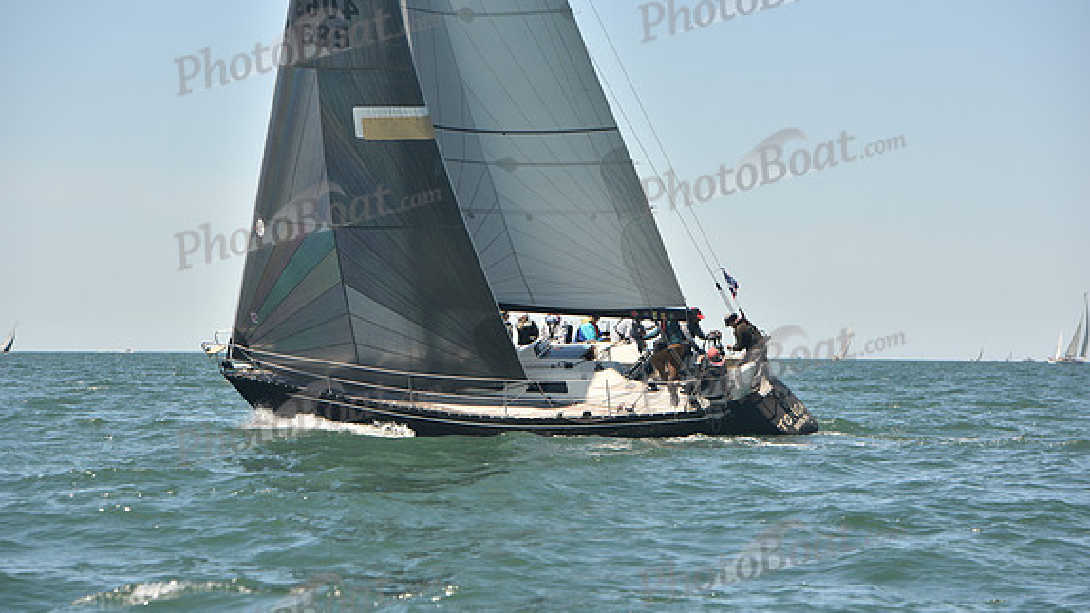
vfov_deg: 9.6
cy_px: 293
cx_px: 541
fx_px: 3671
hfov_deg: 16.9
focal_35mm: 127
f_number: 5
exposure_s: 1/800
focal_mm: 120
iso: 250
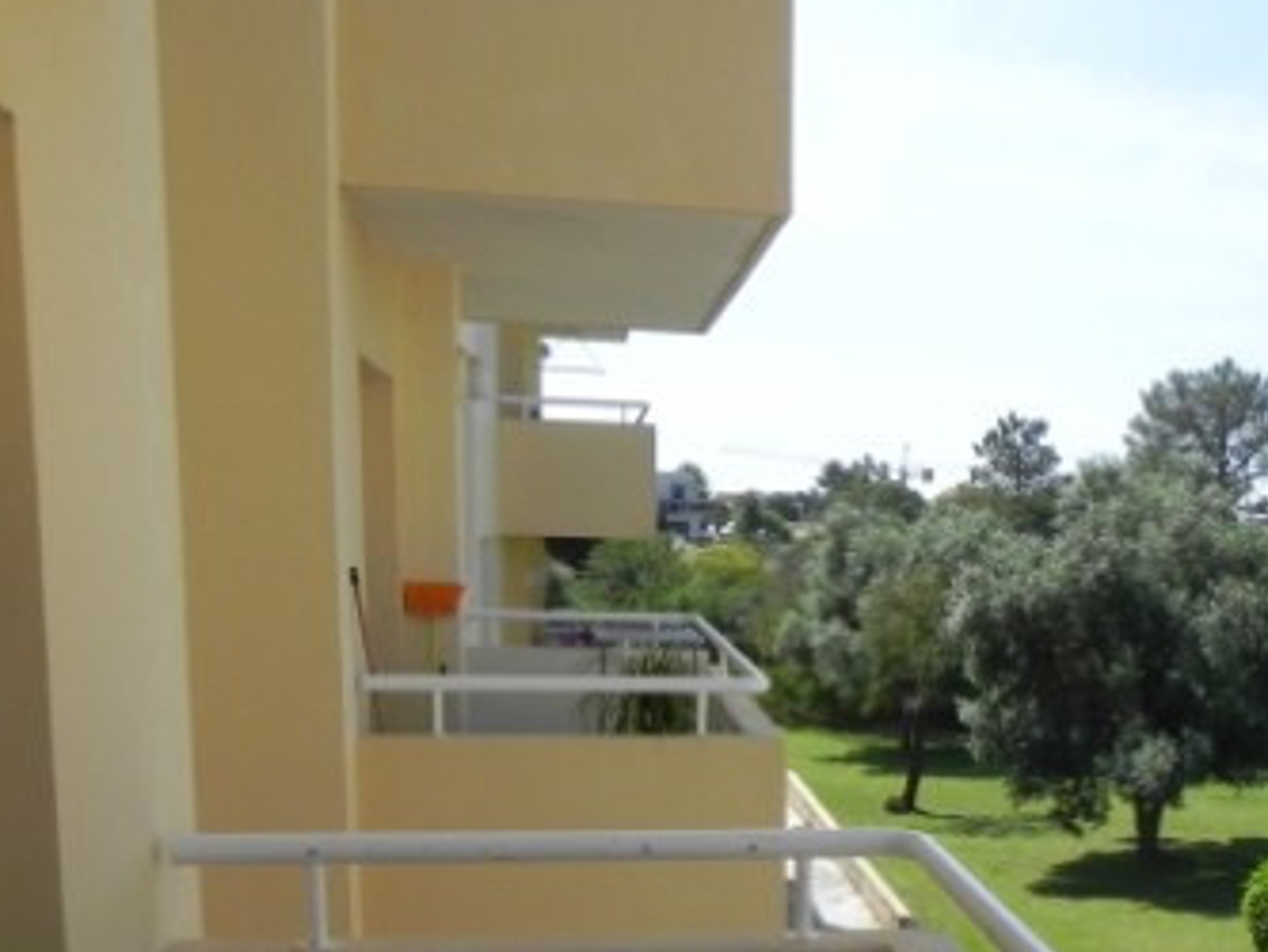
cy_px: 830
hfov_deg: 37.1
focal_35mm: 50
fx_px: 1832
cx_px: 971
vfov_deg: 28.2
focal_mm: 4.6
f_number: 7.1
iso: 160
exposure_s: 1/356
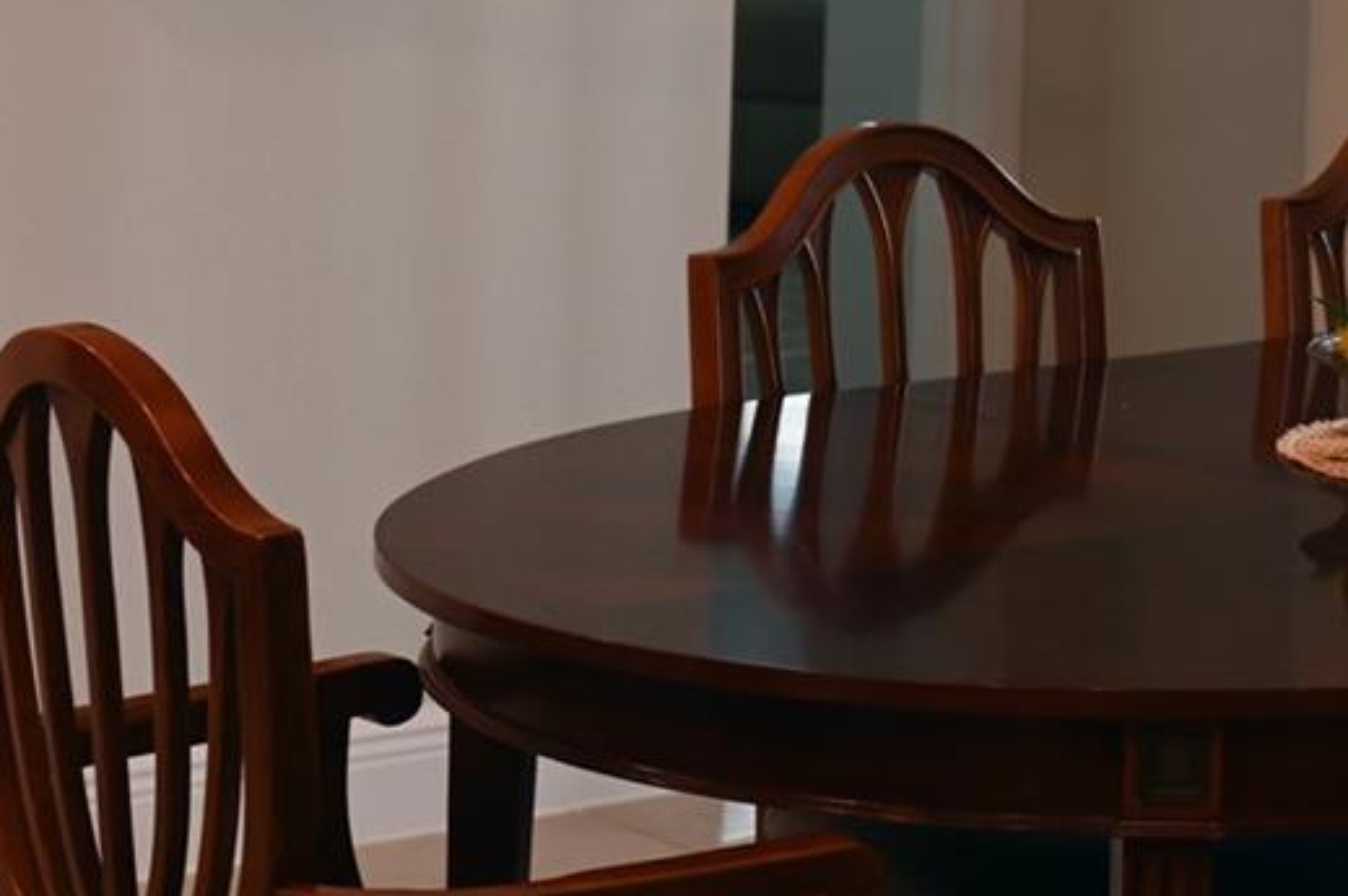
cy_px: -380
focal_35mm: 148
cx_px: 977
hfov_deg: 13.8
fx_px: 5536
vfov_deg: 9.1
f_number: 4.2
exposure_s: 1/50
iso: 400
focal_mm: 48
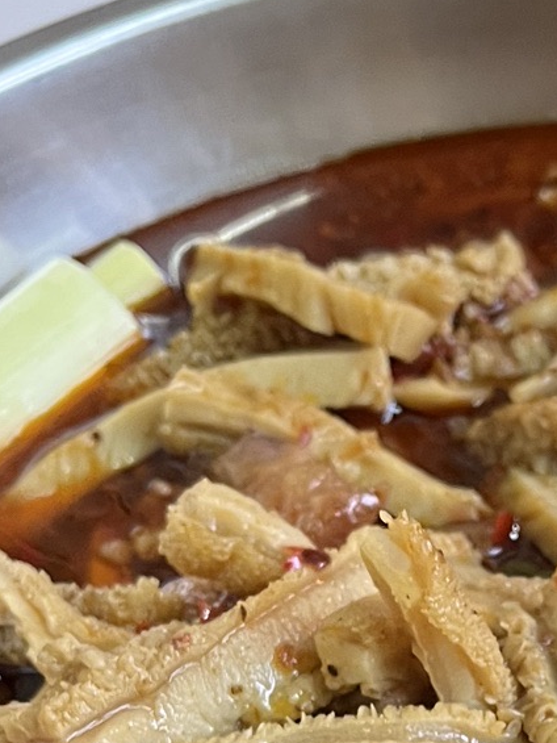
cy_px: 878
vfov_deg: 20.1
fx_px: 1973
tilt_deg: -56.1
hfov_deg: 15.7
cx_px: 604
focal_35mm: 92
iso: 320
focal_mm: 5.1
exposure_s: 1/50
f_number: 1.6
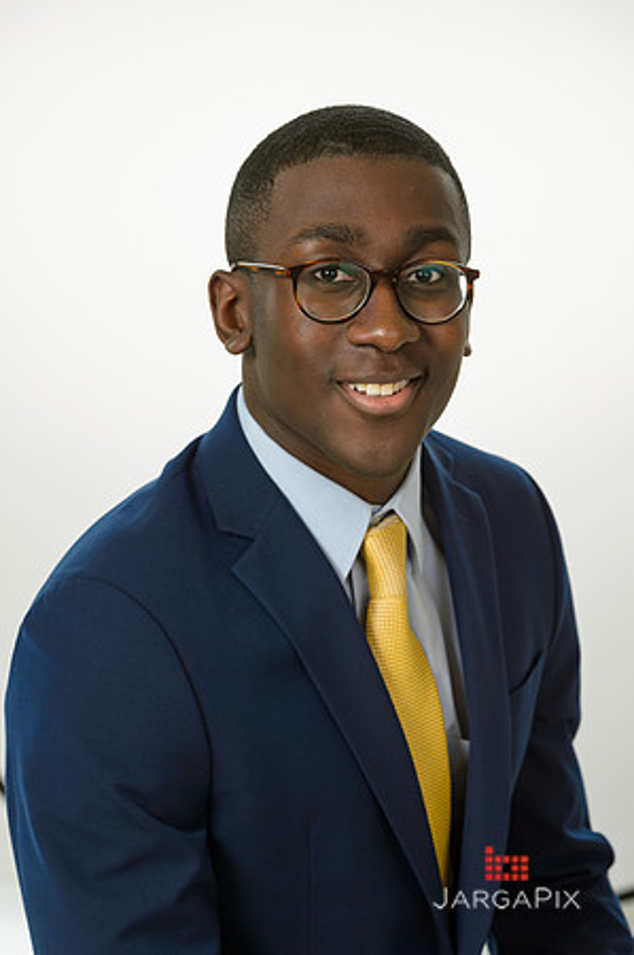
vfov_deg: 16.4
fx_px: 3309
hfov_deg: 10.9
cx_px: 317
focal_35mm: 125
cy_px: 478
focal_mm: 125
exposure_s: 1/80
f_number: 8
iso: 640
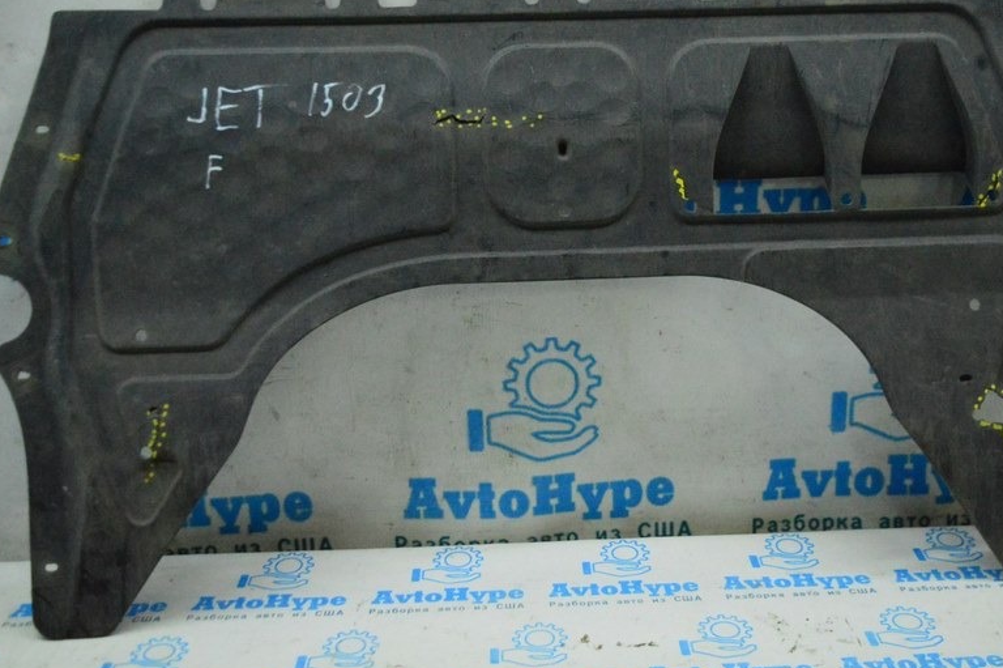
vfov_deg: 30.4
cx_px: 554
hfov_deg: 44.5
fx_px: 1225
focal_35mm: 44
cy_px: 252
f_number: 4
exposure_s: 1/1000
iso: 6400
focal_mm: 22
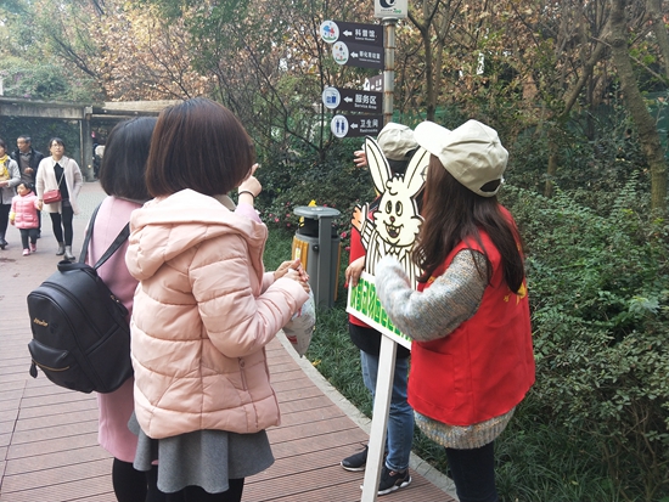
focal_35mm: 25
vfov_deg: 54.9
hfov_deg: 69.4
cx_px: 334
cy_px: 251
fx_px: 483
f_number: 1.7
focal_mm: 4.27
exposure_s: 1/159
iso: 33
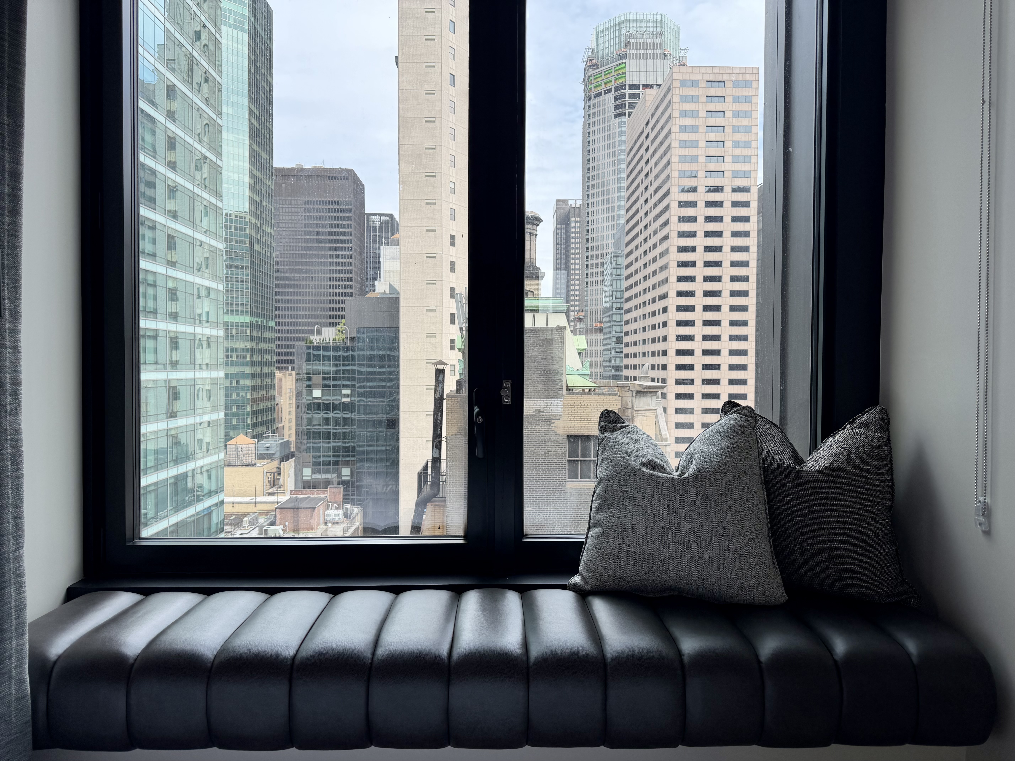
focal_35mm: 24
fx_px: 704
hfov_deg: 71.6
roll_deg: +0.2
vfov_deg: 56.8
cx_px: 508
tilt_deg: -1.4
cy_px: 380
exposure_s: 1/840
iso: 100
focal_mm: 6.76
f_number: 1.78
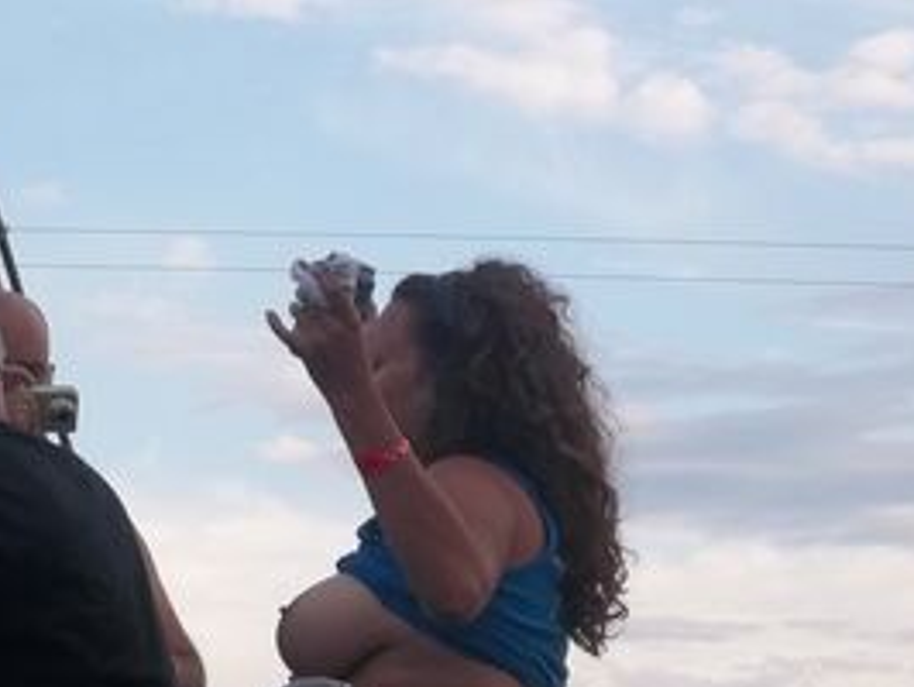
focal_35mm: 203
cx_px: 271
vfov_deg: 7.3
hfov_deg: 9.7
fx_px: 5365
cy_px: 512
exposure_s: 1/100
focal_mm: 24.5
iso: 80
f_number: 5.9
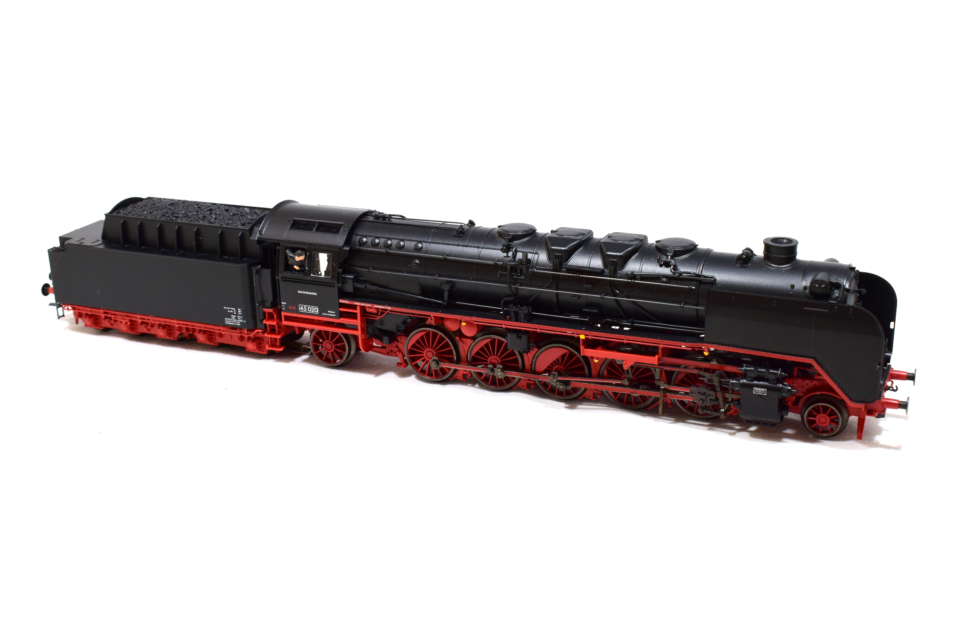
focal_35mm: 45
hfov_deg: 43.6
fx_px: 1204
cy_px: 321
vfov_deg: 29.9
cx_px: 482
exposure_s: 1/30
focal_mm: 30
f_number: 11
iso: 800
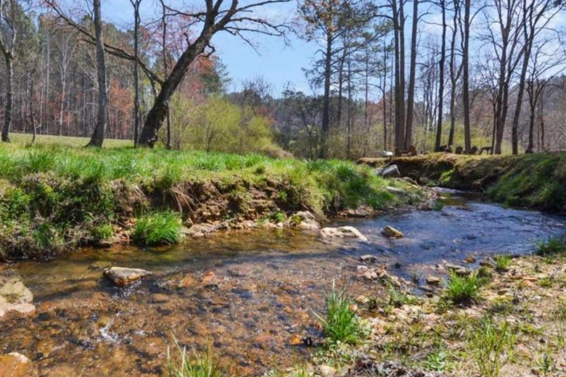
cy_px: 159
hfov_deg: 78.1
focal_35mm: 22
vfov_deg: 57.7
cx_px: 213
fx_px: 340
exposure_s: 1/1000
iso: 400
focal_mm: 11
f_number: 8
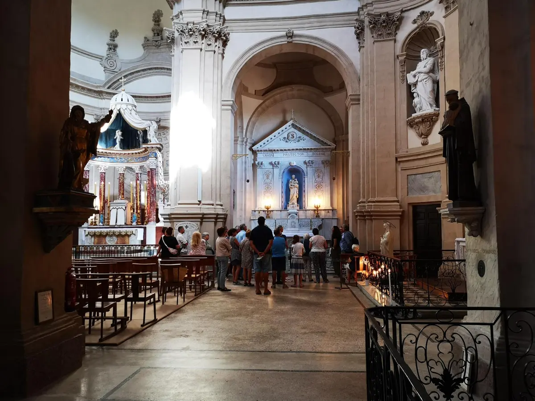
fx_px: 417
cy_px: 200
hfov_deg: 65.3
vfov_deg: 51.4
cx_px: 268
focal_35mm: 27
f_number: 1.8
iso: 125
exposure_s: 1/50
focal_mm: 5.58
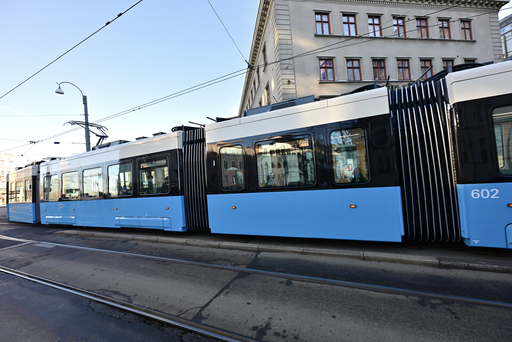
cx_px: 256
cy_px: 171
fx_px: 199
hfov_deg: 104.2
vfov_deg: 81.2
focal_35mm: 14
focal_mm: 14
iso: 400
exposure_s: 1/250
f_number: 5.6
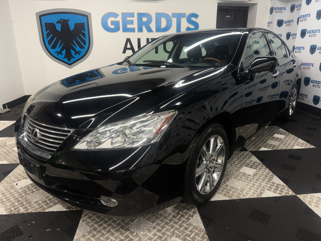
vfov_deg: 56.8
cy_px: 120
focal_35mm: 24
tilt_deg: -17.0
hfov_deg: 71.6
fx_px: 223
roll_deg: -0.1
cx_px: 160
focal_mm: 6.76
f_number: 1.78
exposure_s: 1/120
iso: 64
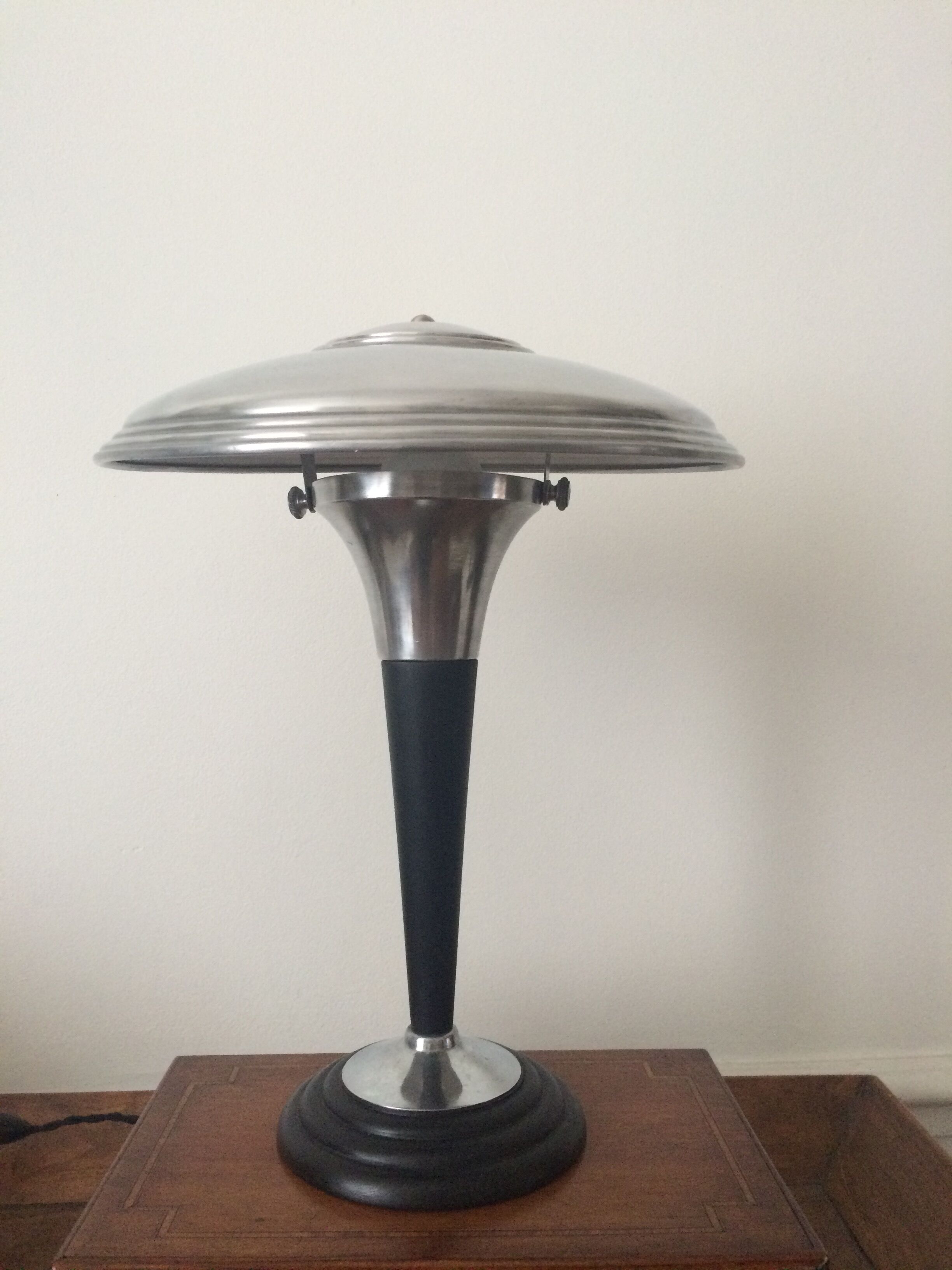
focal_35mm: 29
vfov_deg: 61.7
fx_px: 1063
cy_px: 635
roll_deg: +0.9
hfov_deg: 48.2
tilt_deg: -3.4
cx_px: 476
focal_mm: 4.15
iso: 320
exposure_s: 1/33
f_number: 2.2
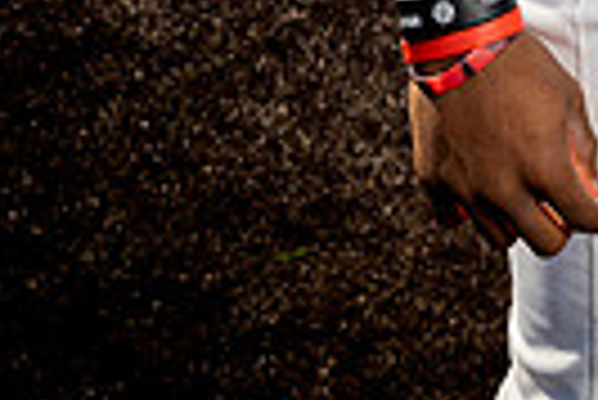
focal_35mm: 115
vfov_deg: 10.2
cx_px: 629
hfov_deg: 17.3
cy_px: -584
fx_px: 1912
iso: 125
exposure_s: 1/250
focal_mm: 34
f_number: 8
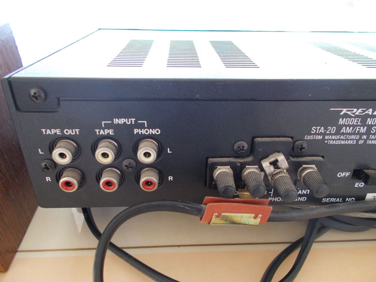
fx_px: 282
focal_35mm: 26
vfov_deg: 53.1
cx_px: 188
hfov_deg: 67.3
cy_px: 141
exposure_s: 1/20
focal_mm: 4.6
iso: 200
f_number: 3.2
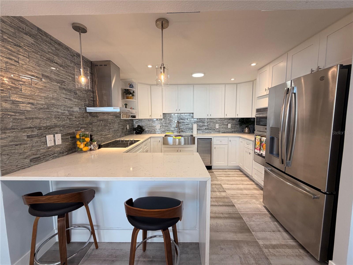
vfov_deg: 85.7
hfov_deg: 102.1
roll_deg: +0.8
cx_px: 176
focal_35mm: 14
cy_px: 132
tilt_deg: -5.5
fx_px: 143
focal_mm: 2.22
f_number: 2.2
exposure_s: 1/120
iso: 160
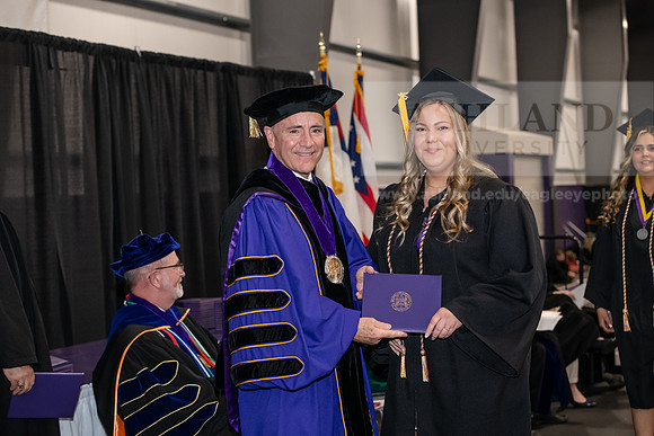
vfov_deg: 19.5
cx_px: 327
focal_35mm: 70
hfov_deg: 28.8
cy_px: 218
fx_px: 1272
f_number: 5
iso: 2500
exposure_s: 1/200
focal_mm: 70
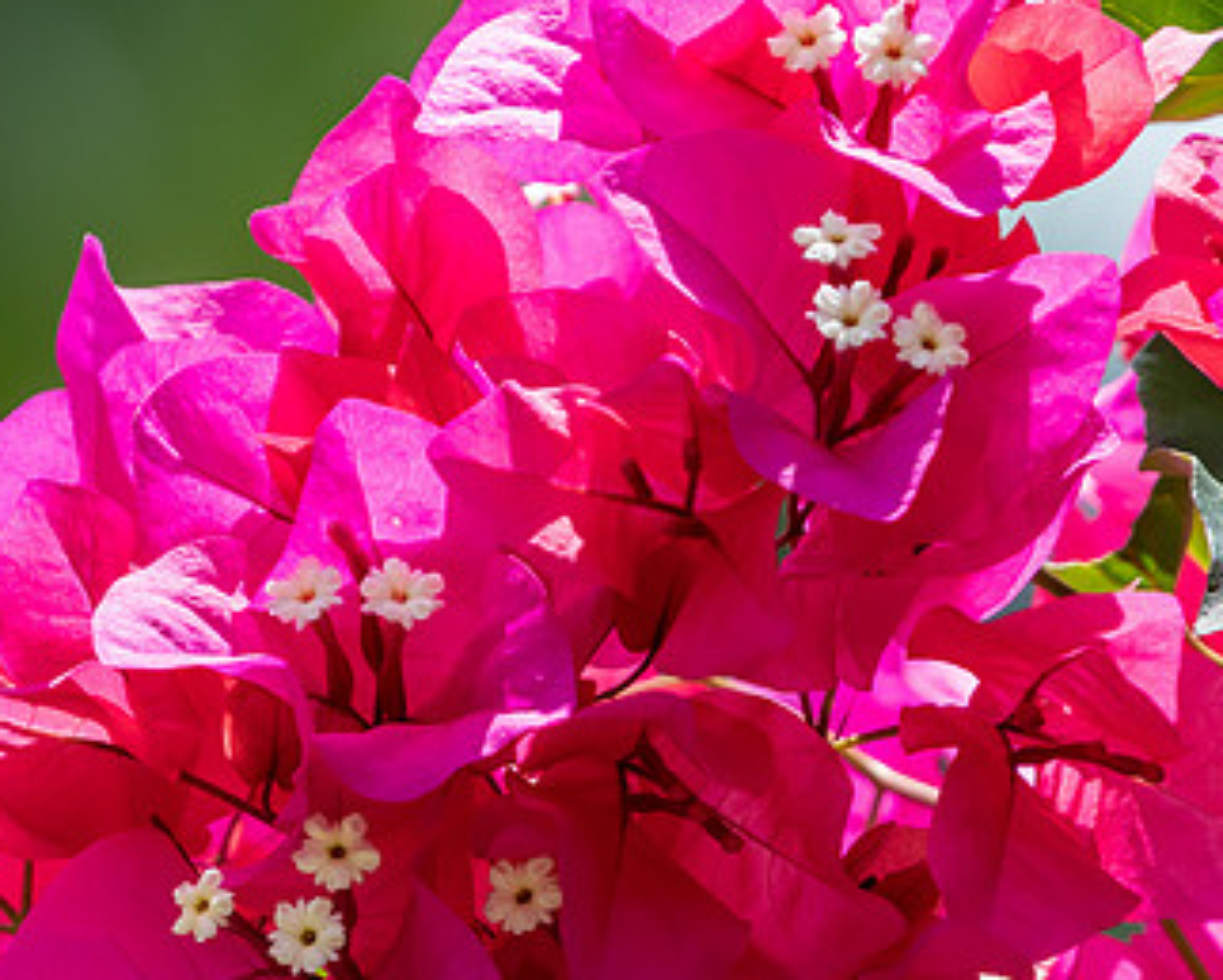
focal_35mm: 1180
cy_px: 741
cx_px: 346
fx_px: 42737
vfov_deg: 1.3
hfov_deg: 1.6
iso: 200
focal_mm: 400
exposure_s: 1/640
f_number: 8
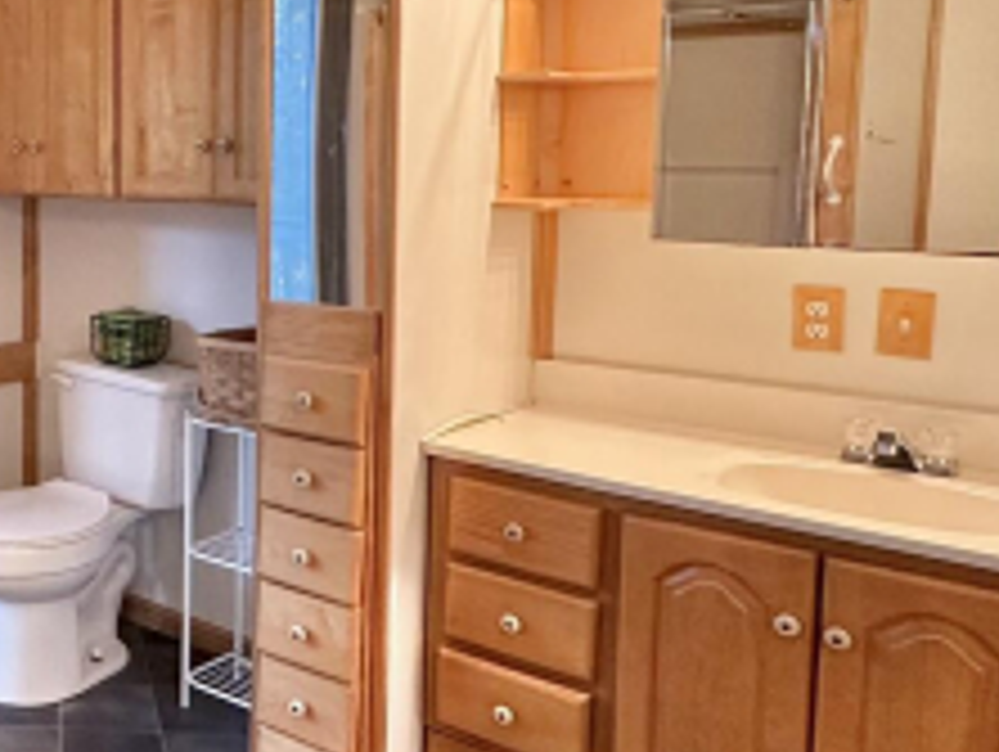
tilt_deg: -5.1
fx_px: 1213
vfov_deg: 34.1
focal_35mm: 42
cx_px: -65
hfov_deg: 38.2
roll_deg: +0.2
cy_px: 257
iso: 250
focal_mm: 2.22
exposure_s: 1/120
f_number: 2.2
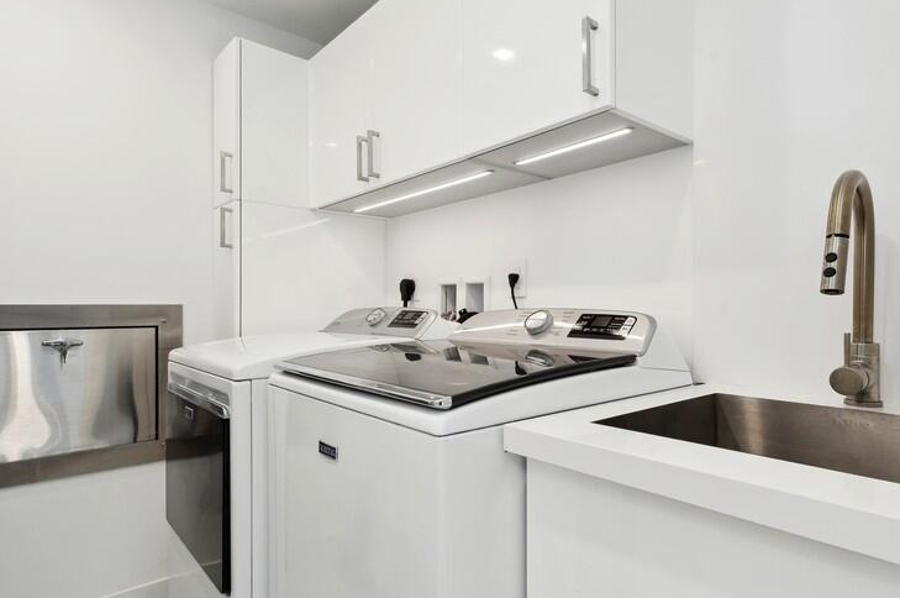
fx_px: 524
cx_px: 496
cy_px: 319
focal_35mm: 21
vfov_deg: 59.3
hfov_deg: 81.0
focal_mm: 17
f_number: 8
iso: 100
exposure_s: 1/15
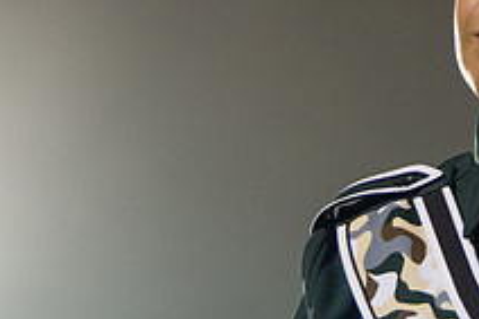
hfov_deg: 12.4
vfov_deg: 8.4
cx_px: 557
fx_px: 2167
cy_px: 76
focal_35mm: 163
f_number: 4.8
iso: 9000
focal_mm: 48
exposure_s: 1/160
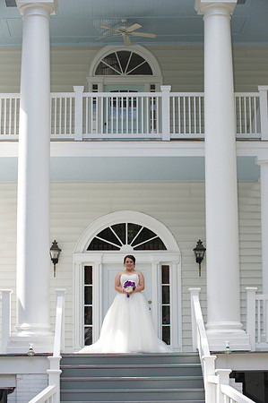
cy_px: 202
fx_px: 1007
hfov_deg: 15.2
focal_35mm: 90
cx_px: 134
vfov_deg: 22.6
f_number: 5.6
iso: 320
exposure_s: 1/160
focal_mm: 90
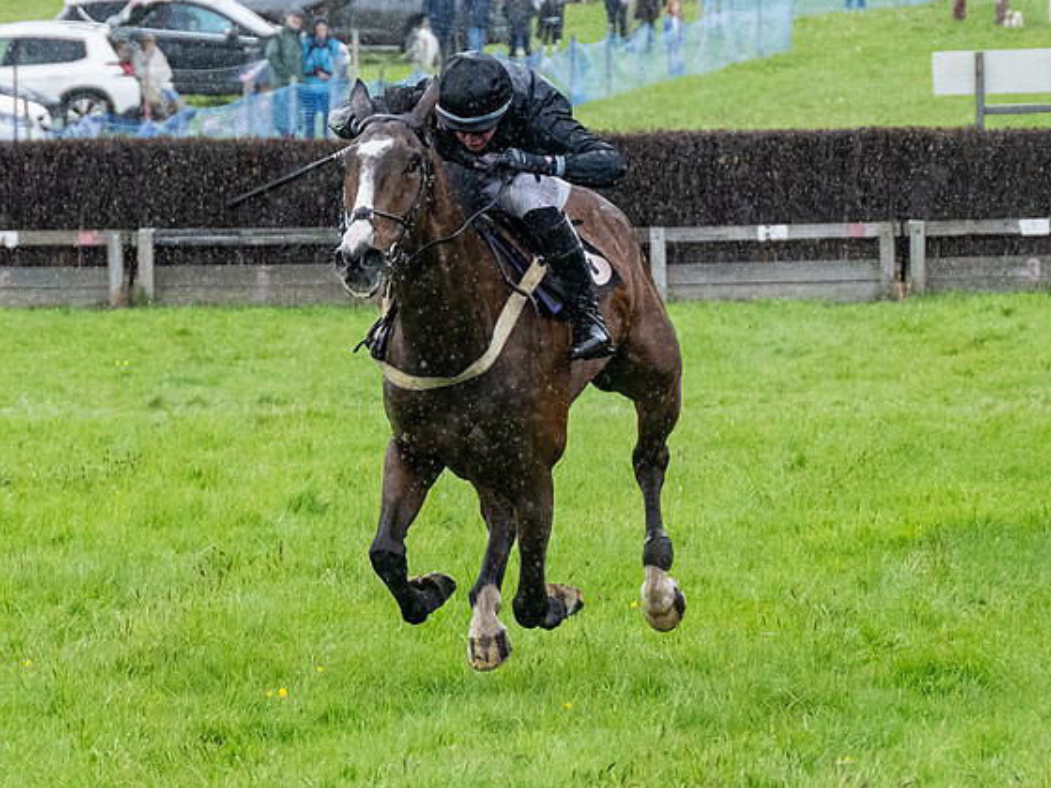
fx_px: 9291
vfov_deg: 4.9
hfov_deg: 6.5
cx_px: 488
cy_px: 400
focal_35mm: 306
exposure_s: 1/1000
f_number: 4
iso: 2000
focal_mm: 98
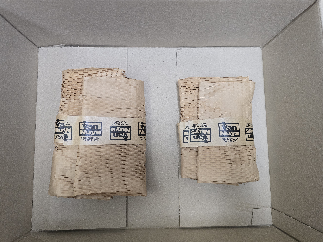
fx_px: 224
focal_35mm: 24
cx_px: 159
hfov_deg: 71.6
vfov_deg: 56.8
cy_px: 118
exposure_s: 1/120
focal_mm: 6.3
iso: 500
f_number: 1.7
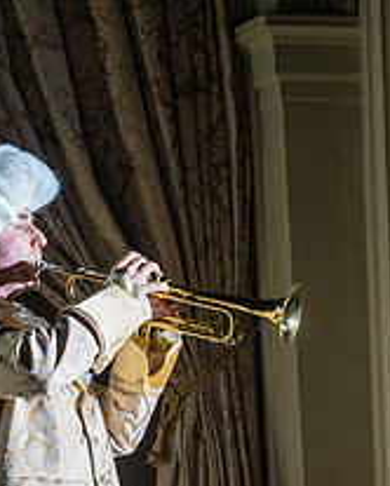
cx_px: 146
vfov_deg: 3.7
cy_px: 302
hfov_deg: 2.9
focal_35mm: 526
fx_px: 7578
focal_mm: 200
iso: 640
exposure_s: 1/125
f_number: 3.5
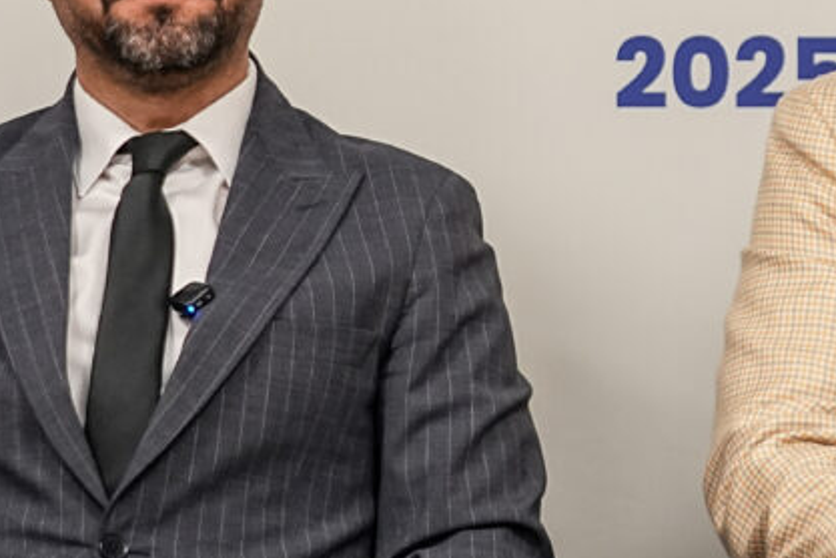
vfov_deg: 6.0
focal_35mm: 227
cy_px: -129
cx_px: 790
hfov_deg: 9.0
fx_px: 5271
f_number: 3.2
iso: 2000
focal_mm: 74
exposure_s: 1/160
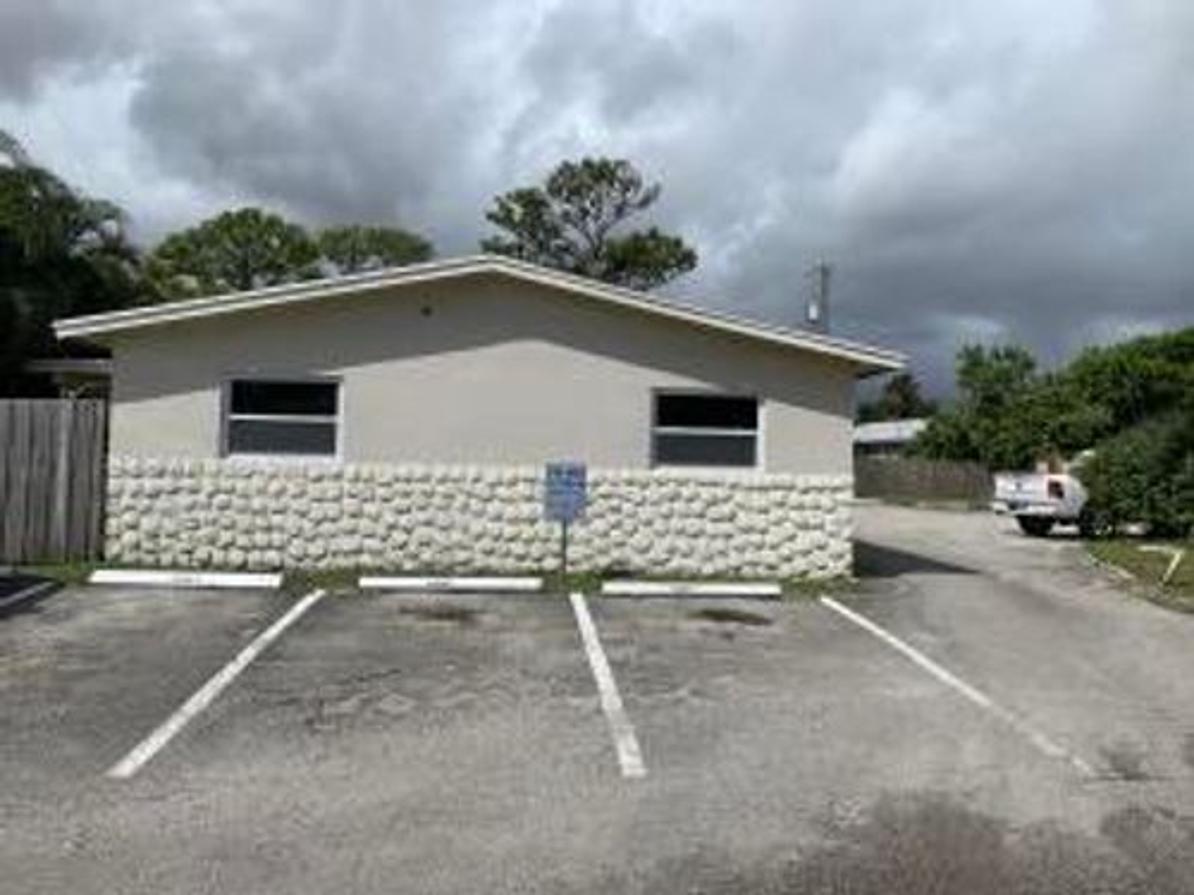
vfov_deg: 53.1
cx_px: 597
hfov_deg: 67.3
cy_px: 448
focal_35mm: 26
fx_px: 897
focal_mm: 4.25
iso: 25
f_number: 1.8
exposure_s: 1/5714
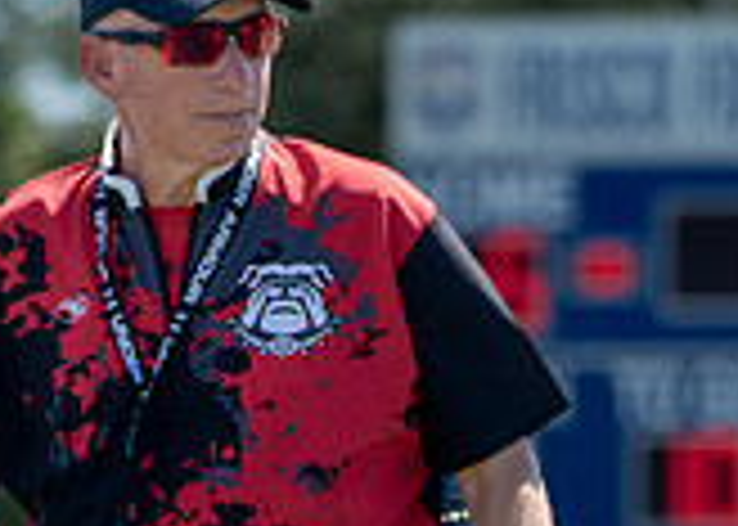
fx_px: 17369
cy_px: 577
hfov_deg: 2.4
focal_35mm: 829
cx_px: 208
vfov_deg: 1.7
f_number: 5.6
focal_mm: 206
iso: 400
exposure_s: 1/1600
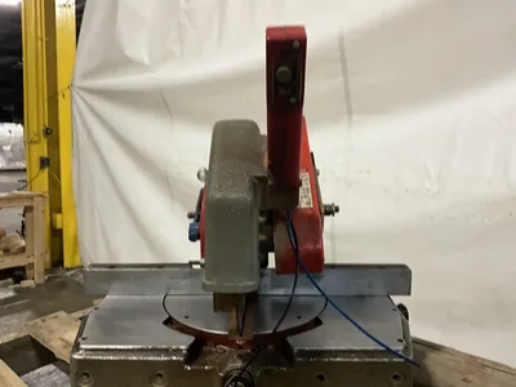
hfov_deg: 61.7
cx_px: 258
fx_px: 432
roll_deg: -0.3
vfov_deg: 48.2
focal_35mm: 29
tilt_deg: -7.3
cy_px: 194
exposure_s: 1/60
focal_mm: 3
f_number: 1.8
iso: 320
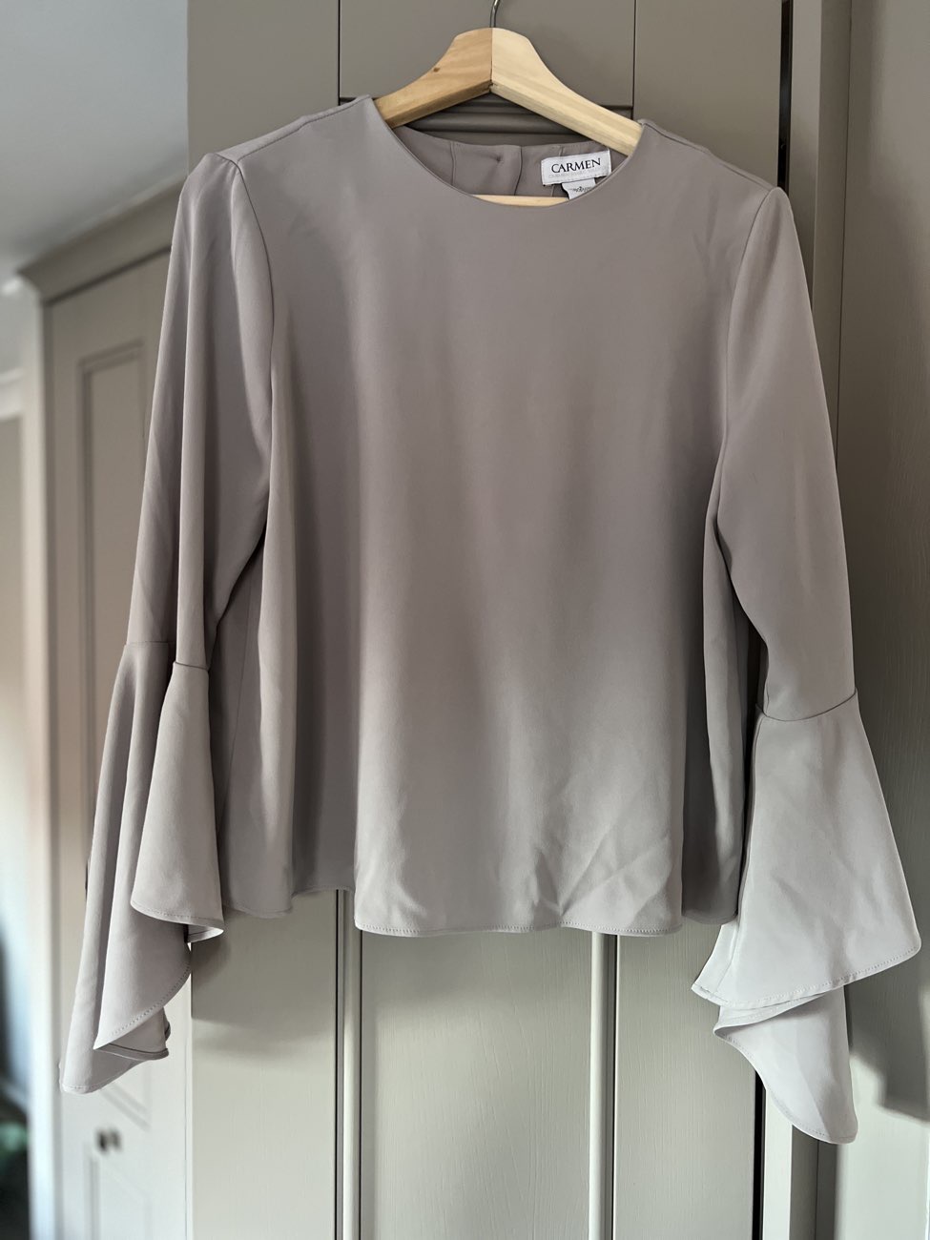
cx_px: 465
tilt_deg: -1.0
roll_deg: -1.2
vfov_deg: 67.3
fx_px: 931
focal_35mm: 26
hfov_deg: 53.1
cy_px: 620
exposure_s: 1/33
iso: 400
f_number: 1.5
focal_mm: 5.7
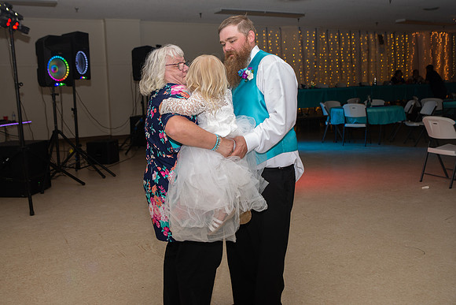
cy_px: 137
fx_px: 488
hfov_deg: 50.1
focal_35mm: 39
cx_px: 228
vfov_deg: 34.6
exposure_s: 1/125
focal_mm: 35
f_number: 3.5
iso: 800
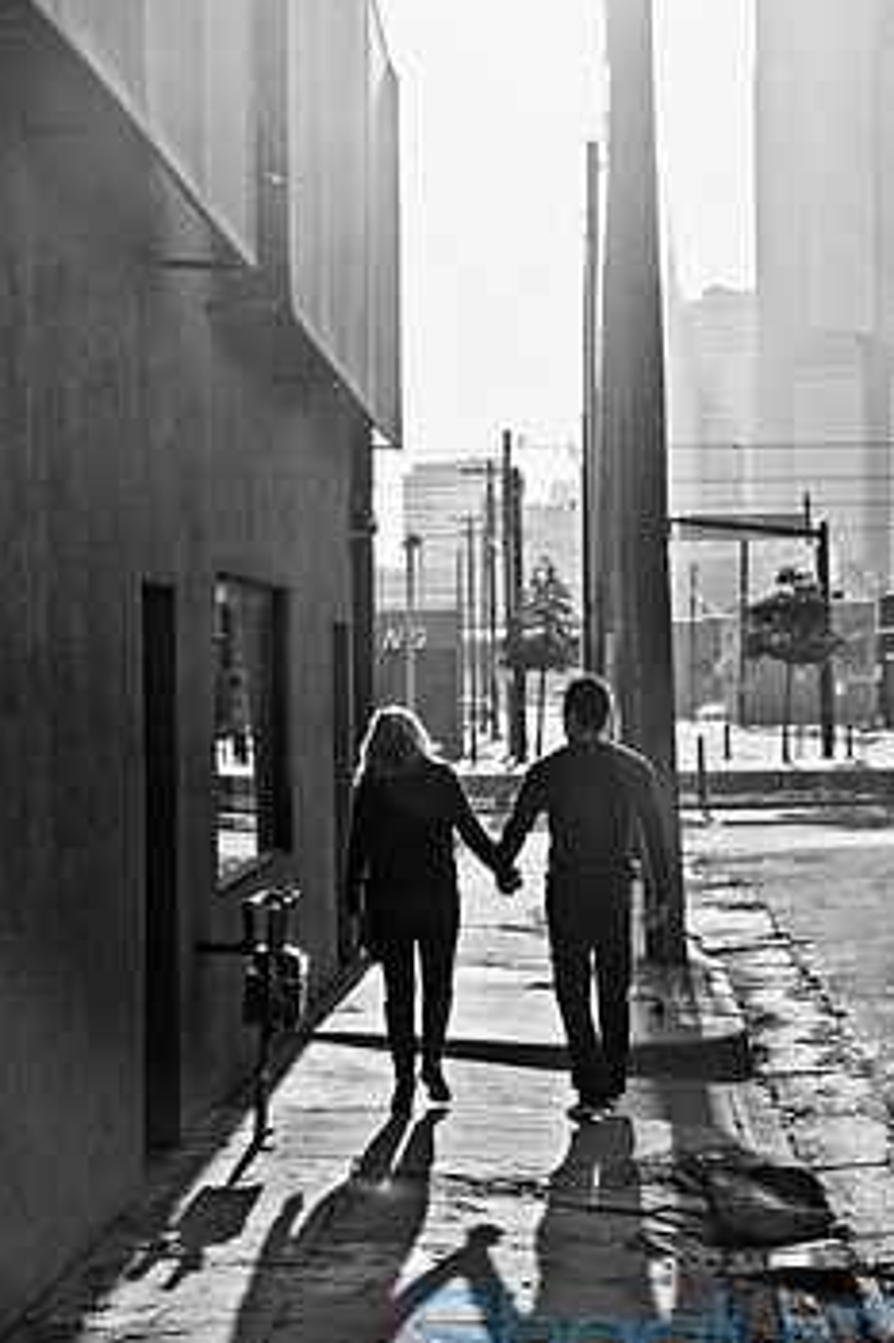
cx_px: 447
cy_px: 668
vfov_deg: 25.1
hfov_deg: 16.8
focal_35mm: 81
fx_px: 3020
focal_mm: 42
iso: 200
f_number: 6.3
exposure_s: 1/3200
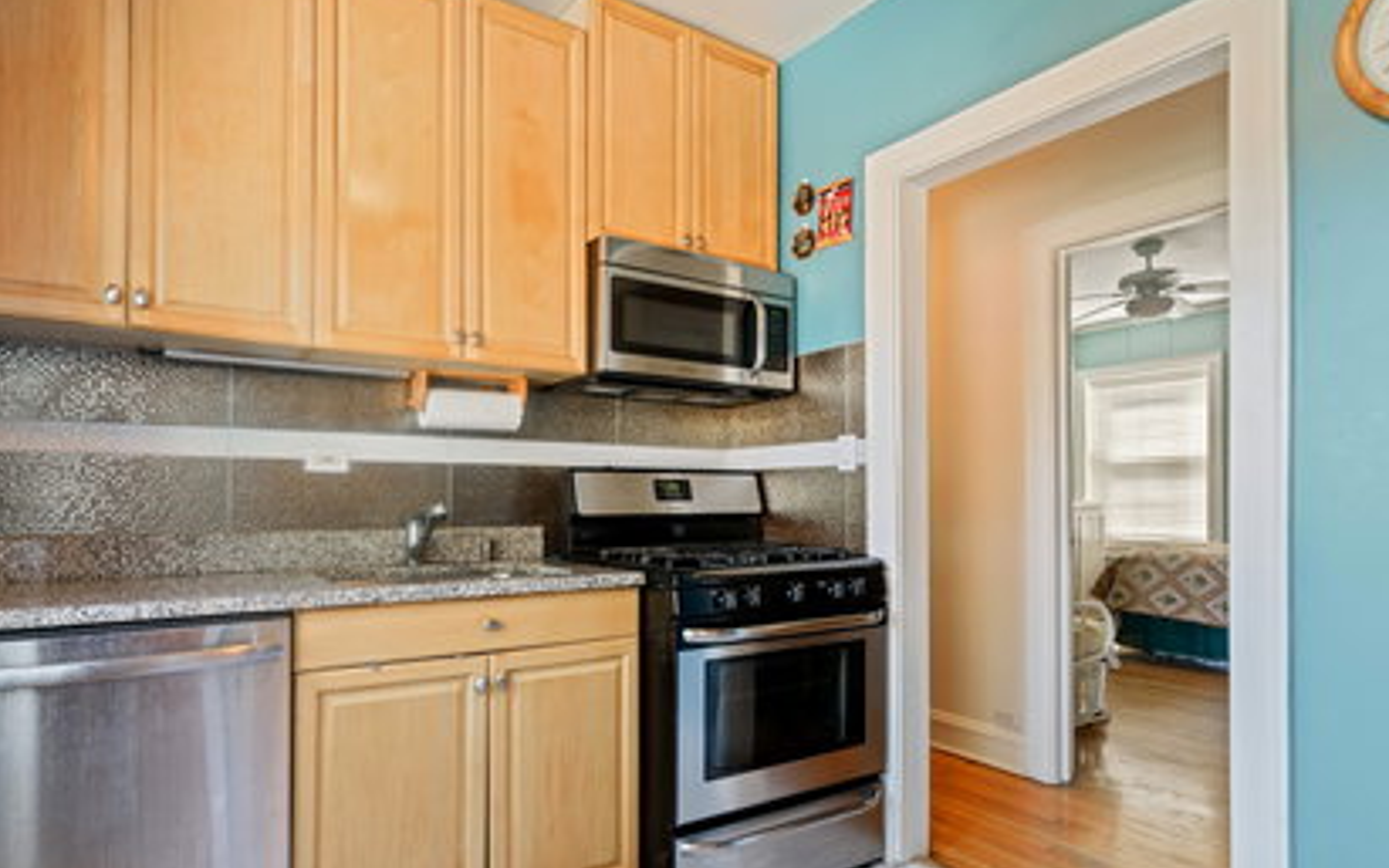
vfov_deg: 62.0
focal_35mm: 19
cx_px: 634
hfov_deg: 87.8
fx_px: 719
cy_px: 493
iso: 320
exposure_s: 1/2.5
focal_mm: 16
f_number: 8
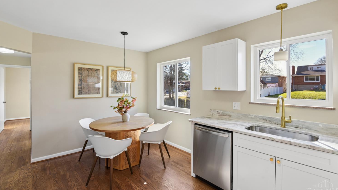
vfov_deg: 63.7
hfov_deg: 95.9
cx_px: 170
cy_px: 84
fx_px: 152
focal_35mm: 17
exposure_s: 1/30
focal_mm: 16
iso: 400
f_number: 8
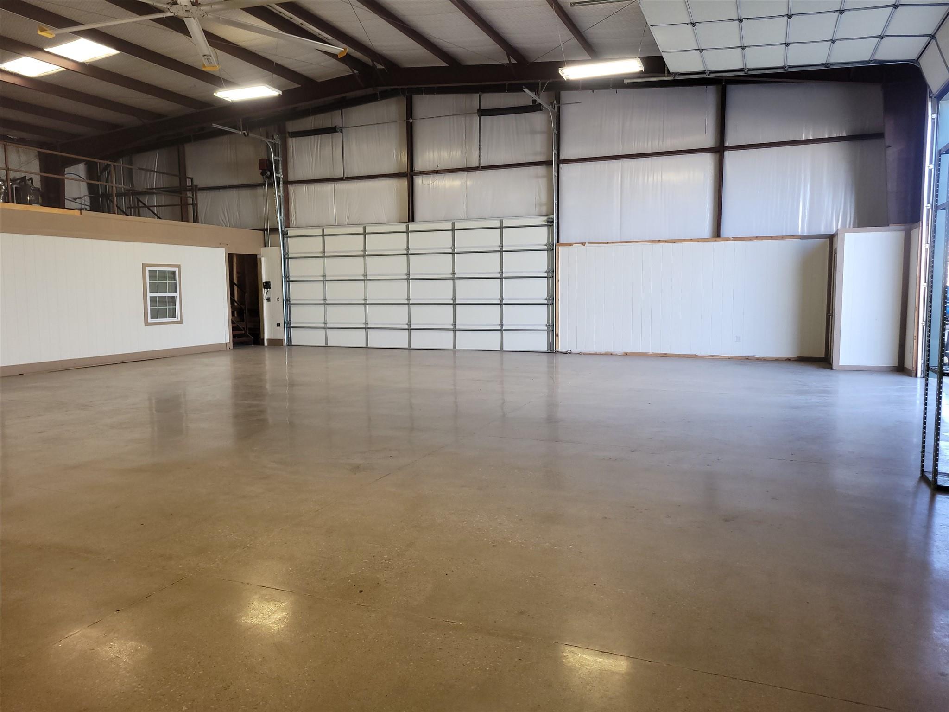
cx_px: 474
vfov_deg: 53.1
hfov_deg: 67.3
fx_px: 713
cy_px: 356
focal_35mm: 26
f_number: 1.8
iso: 80
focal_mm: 5.4
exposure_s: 1/120
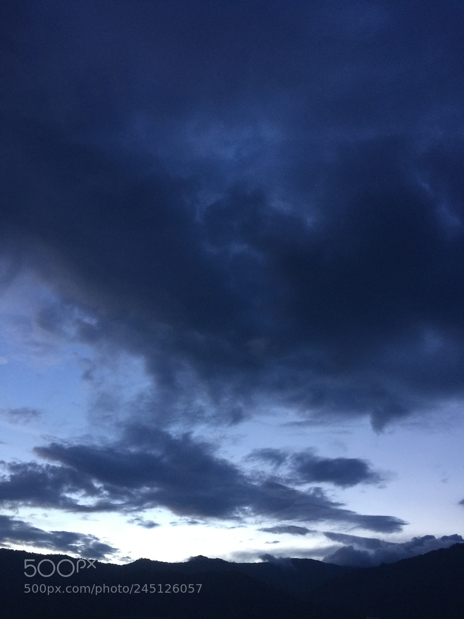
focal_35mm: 29
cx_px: 232
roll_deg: -3.0
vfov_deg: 61.7
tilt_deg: +37.1
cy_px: 310
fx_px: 518
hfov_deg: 48.2
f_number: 2.2
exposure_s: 1/15
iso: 64
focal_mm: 4.15
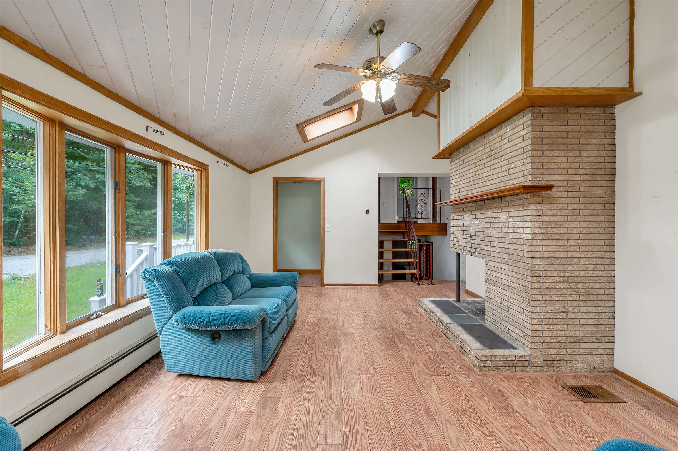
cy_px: 226
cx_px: 339
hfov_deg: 104.3
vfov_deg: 81.1
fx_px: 263
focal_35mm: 14
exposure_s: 1/1.25
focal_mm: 14
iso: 100
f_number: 10
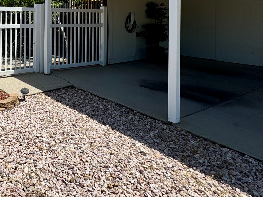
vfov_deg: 42.5
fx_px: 236
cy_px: 28
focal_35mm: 31
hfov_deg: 50.2
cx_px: 16
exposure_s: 1/2770
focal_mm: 2.22
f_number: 2.2
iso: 40
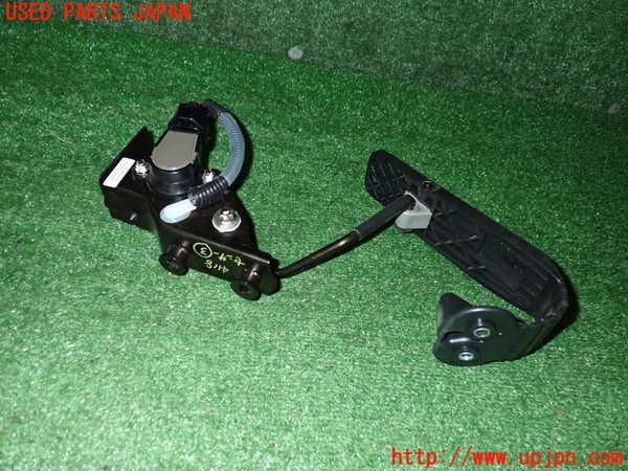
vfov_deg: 46.8
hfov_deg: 60.0
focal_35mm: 30
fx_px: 544
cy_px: 236
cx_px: 314
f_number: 6.3
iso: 640
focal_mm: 5.4
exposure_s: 1/30
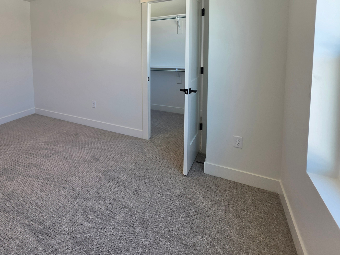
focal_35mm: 20
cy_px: 68
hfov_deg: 75.3
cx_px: 81
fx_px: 196
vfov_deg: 62.7
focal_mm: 2.2
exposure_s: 1/120
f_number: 1.9
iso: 40
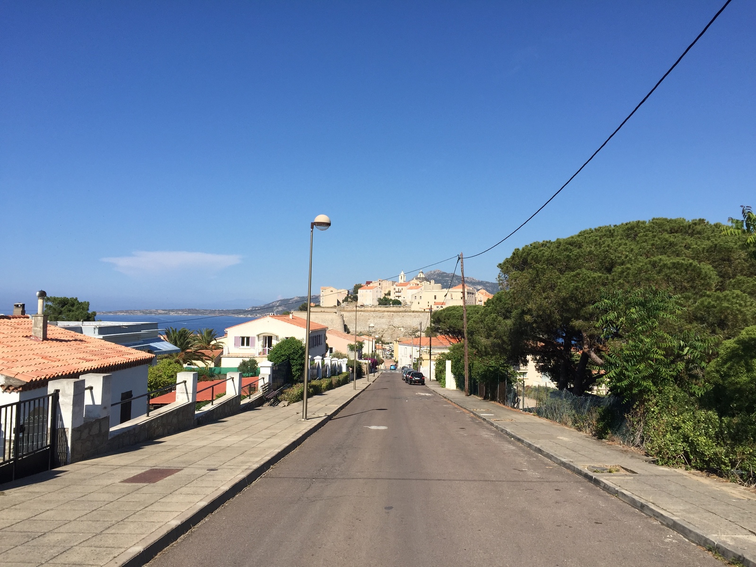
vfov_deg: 48.2
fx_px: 633
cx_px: 378
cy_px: 284
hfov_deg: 61.7
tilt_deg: +2.8
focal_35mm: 29
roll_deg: -1.0
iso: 32
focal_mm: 4.15
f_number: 2.2
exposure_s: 1/2475
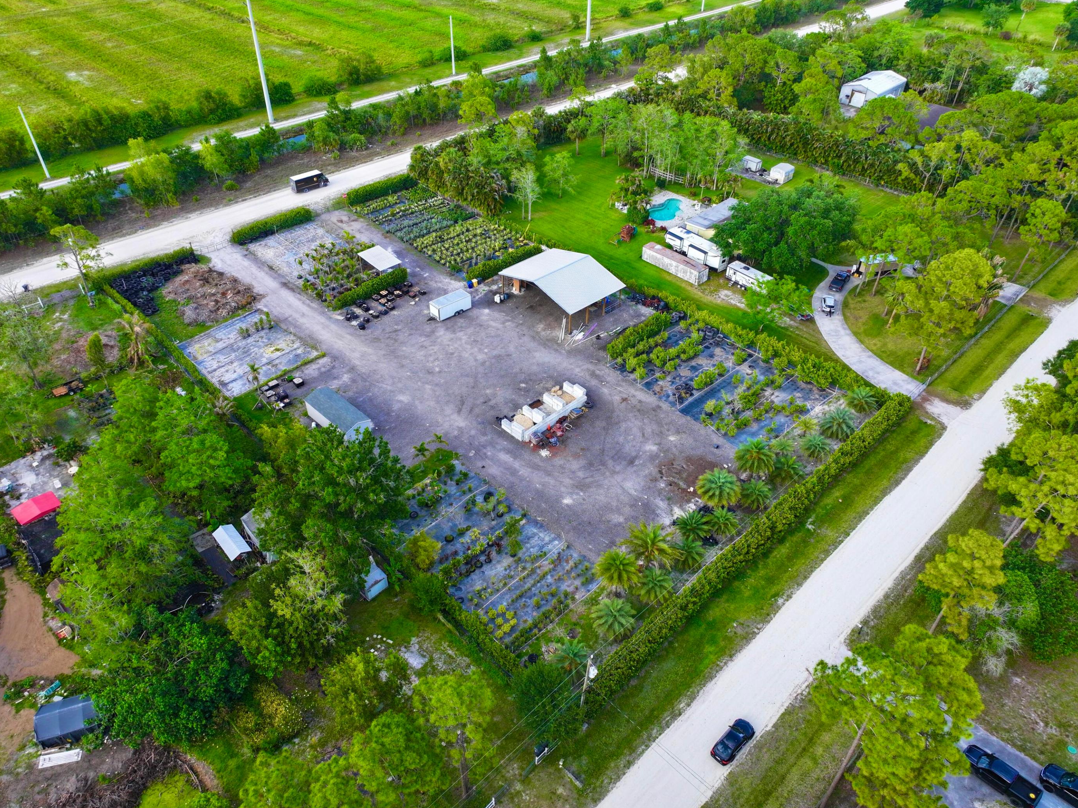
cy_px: 413
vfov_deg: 54.8
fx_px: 778
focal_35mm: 25
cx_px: 519
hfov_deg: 69.4
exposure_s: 1/320
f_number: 2.8
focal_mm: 12.29
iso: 100
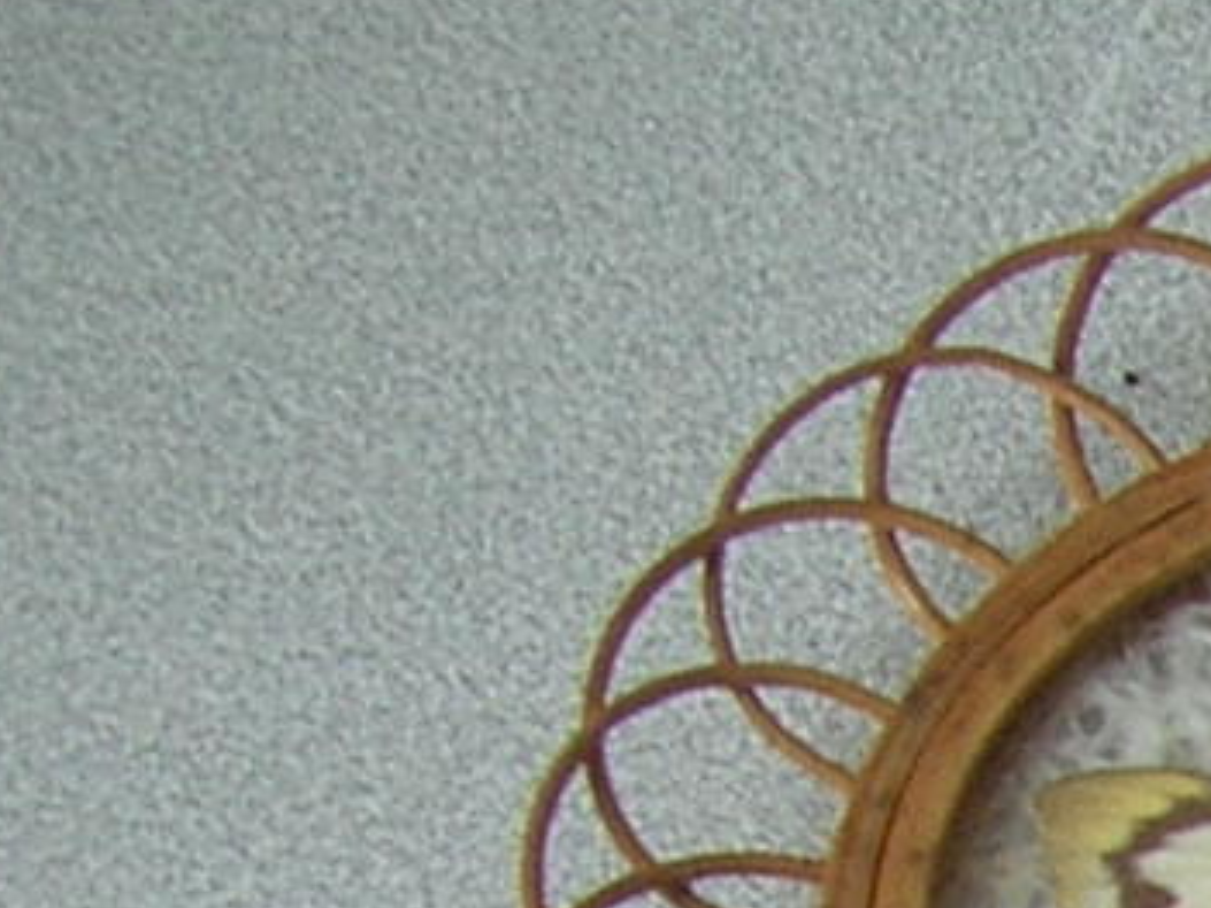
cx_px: 3678
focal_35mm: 228
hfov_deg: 7.6
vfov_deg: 6.1
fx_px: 7974
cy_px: 2437
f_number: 2.8
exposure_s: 1/18
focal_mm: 5.8
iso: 50
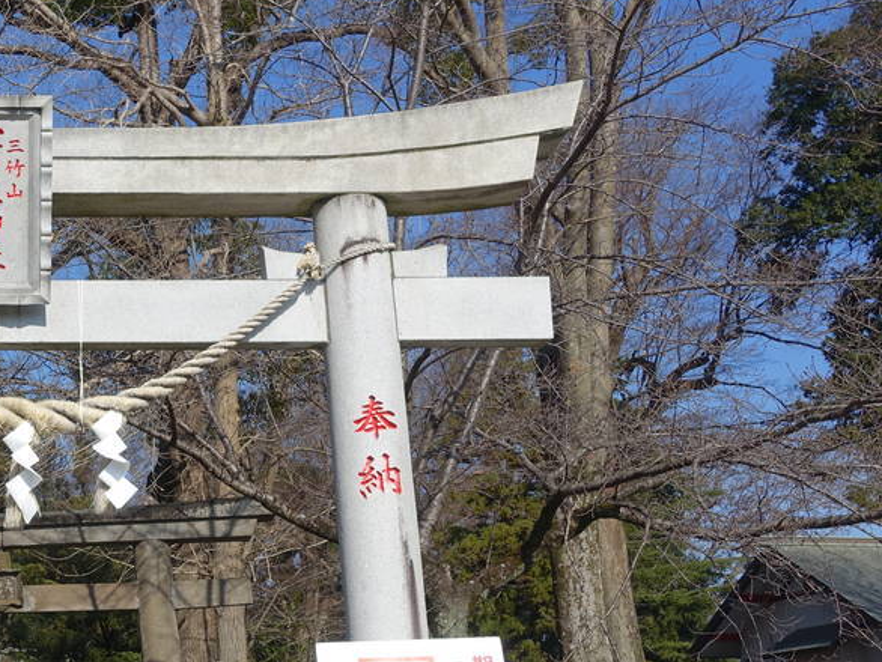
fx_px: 1606
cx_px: 5
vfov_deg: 23.0
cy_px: 519
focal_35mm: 63
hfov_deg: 28.8
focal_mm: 11.81
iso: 125
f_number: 5.6
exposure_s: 1/640
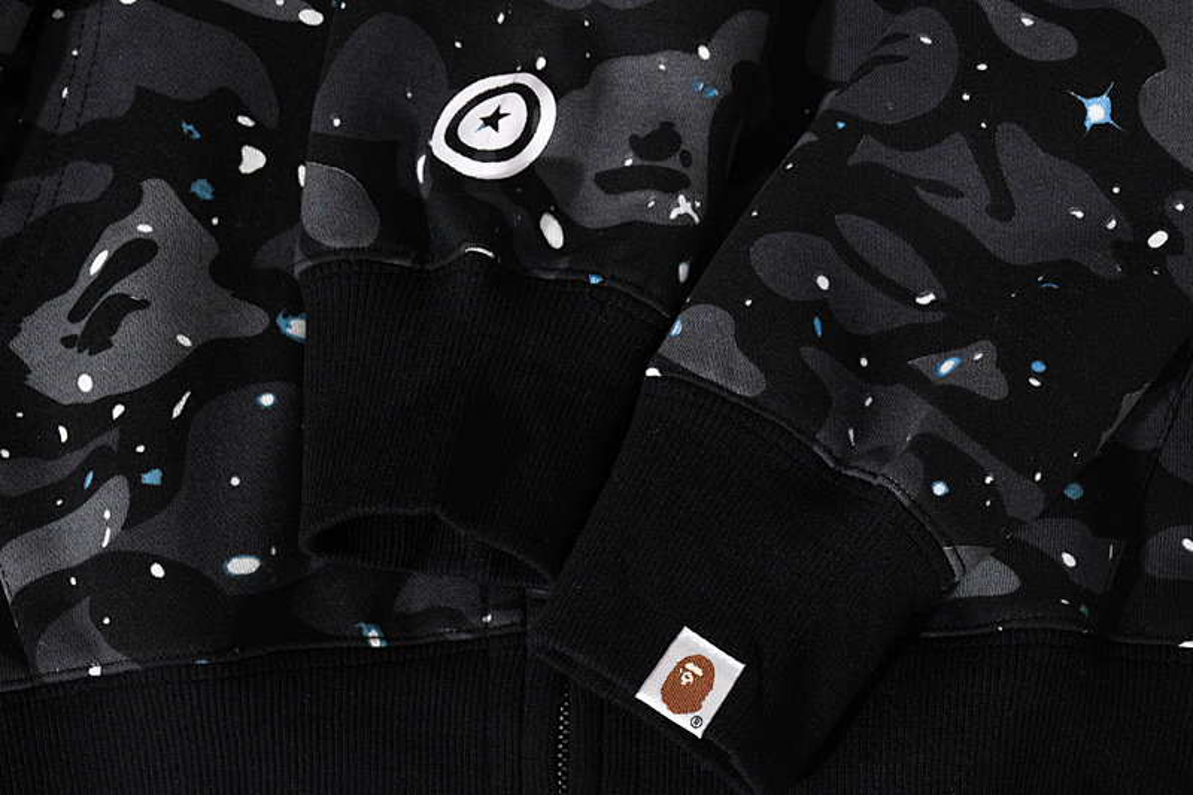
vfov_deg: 18.9
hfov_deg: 28.1
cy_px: 398
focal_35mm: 72
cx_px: 596
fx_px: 2385
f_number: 8
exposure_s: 1/125
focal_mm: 48
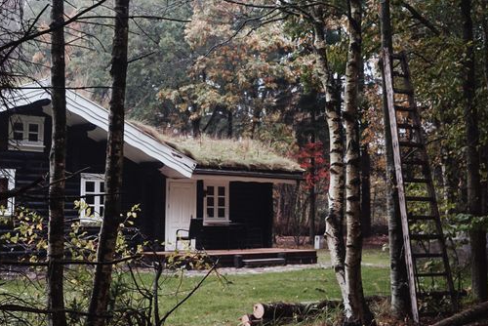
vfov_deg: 22.7
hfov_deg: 33.4
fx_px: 814
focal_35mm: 60
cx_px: 218
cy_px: 163
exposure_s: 1/60
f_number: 8
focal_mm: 50
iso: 320
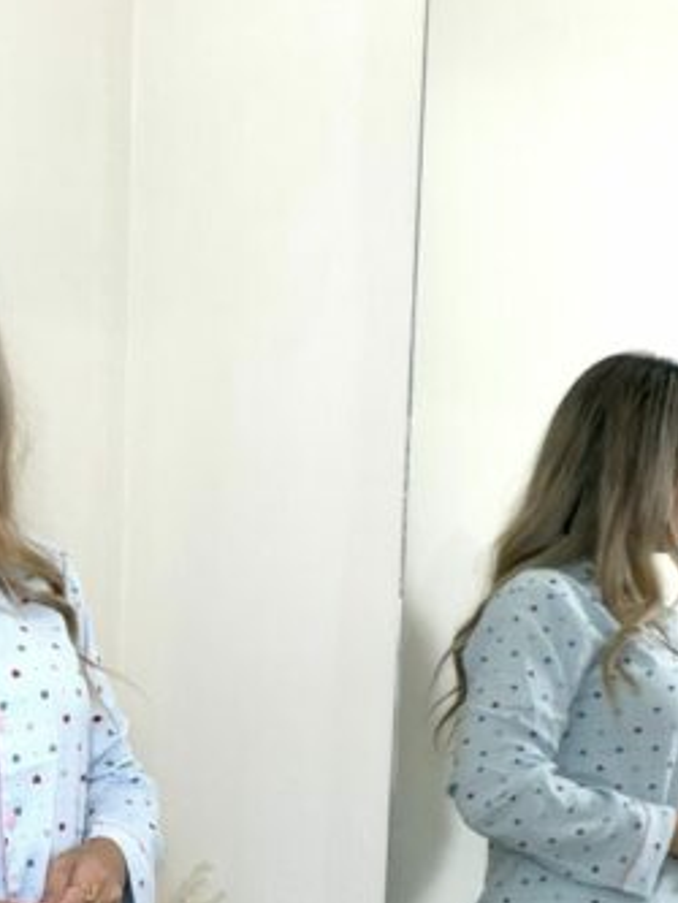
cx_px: -125
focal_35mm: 72
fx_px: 1879
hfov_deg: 19.3
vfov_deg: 25.0
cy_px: 1011
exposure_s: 1/60
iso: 100
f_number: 1.9
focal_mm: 2.71
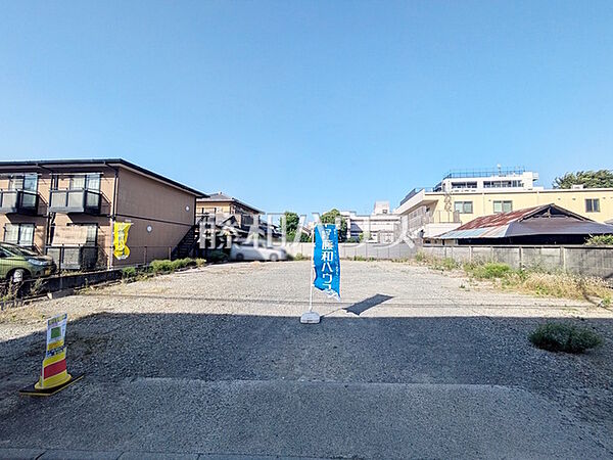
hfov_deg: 102.1
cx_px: 306
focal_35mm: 14
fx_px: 248
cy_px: 230
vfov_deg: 85.7
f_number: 2.2
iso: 43
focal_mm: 1.83
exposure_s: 1/1689
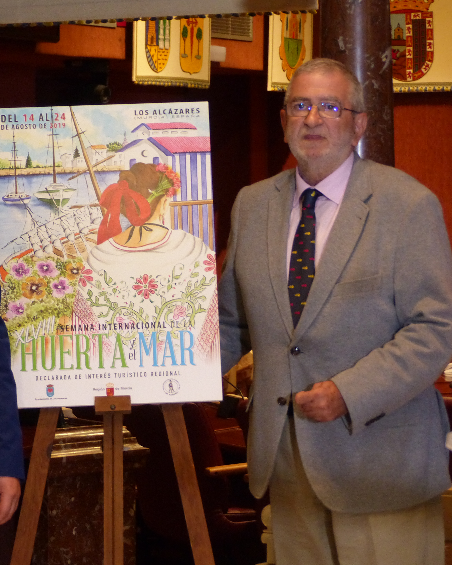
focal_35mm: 152
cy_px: 281
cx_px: 101
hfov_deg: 10.1
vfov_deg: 12.7
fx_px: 2542
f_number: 2.8
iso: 400
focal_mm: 20.9
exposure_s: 1/40
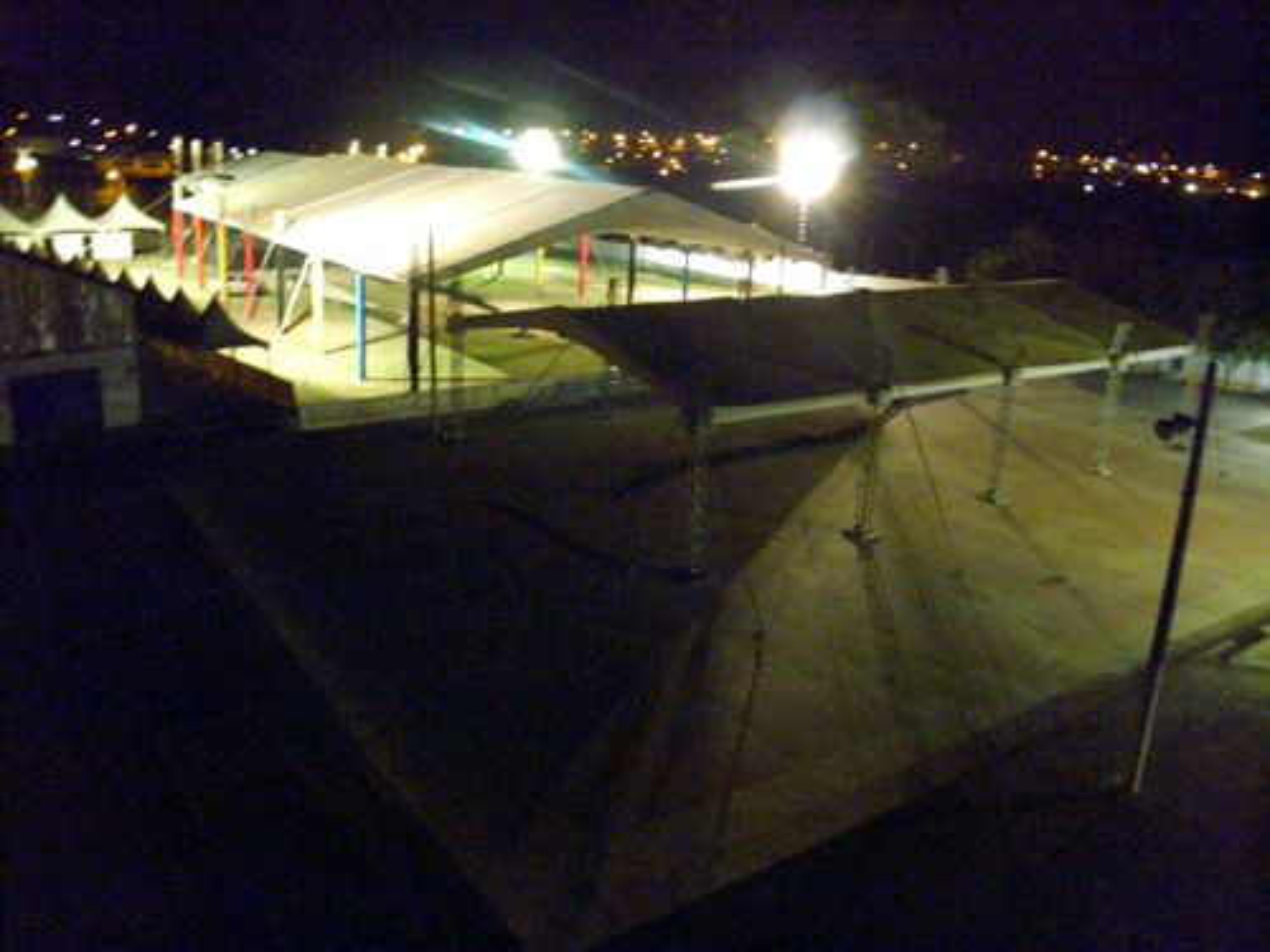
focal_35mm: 28
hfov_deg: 63.4
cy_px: 476
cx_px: 635
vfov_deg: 49.7
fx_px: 1027
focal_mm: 5
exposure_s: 1/2
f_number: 3.5
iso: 800
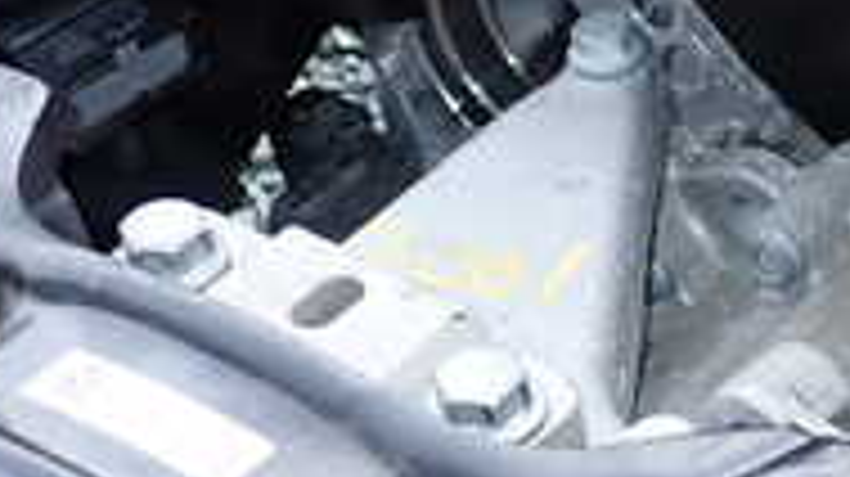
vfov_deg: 11.1
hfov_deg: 19.9
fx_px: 2342
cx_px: 850
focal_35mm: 104
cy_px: 742
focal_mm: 5.4
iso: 100
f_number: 6.3
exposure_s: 1/30
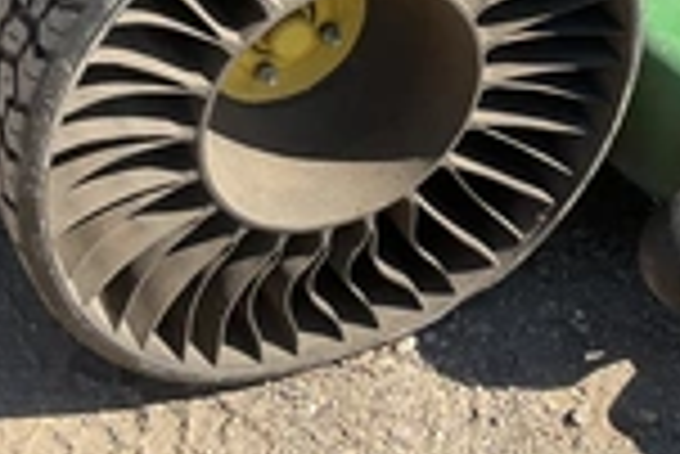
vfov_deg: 16.8
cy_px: 13
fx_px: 1513
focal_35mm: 80
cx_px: 441
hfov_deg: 25.2
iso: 25
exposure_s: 1/1015
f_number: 1.8
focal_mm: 3
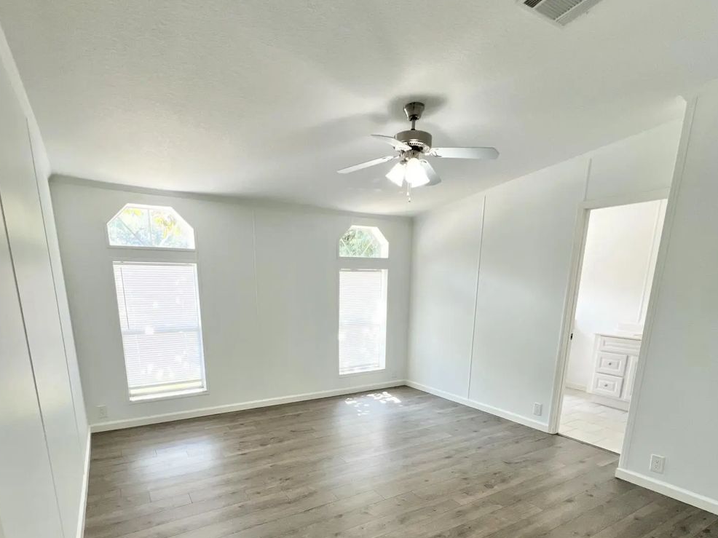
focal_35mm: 18
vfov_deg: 68.1
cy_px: 386
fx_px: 373
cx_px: 350
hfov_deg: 87.8
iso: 160
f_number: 1.8
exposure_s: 1/120
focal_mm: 1.57
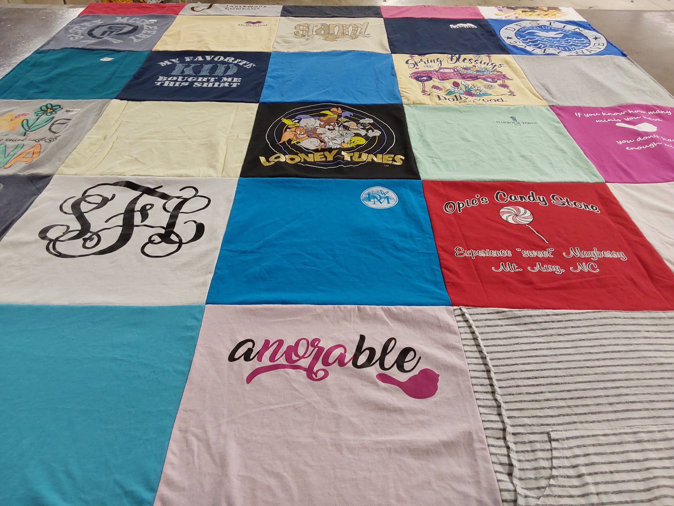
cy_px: 253
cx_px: 337
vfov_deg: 49.7
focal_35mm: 28
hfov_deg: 63.4
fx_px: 545
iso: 80
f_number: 1.9
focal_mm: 2.91
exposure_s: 1/50
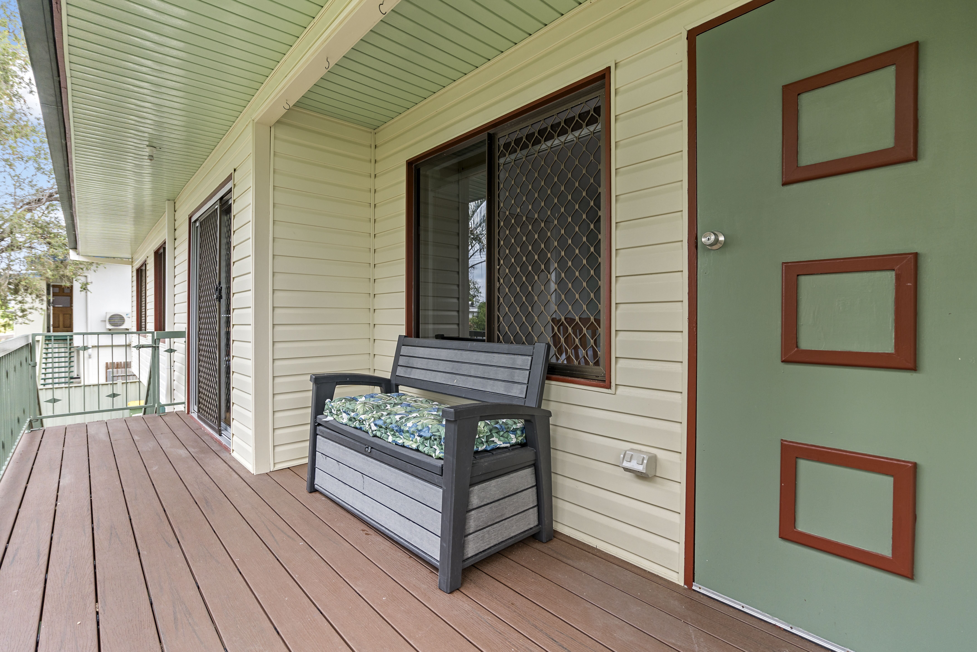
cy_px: 326
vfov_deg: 73.8
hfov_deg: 96.7
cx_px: 488
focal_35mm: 16
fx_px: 434
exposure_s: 1/125
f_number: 4.5
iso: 640
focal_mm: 16
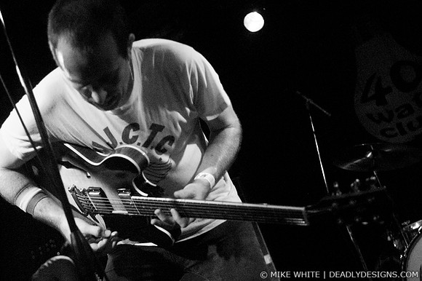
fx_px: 615
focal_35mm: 52
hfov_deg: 37.9
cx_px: 211
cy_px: 140
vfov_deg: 25.7
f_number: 2.8
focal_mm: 35
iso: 1600
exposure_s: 1/80
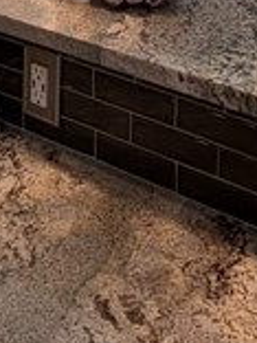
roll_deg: -0.2
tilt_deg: -7.5
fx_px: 911
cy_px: -169
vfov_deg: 18.8
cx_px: 22
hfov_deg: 15.9
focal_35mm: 92
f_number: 2.2
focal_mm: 2.22
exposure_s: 1/120
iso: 40
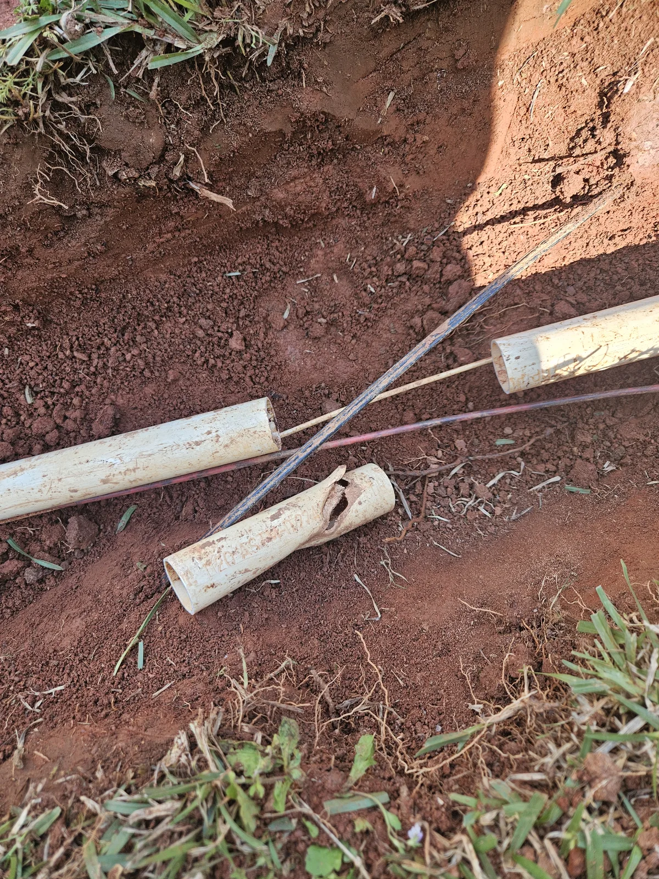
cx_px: 330
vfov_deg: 73.9
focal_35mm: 23
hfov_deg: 58.9
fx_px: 584
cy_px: 440
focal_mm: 5.4
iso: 32
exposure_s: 1/120
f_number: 1.8
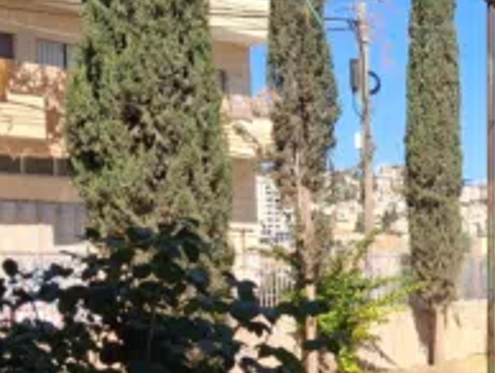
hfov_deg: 21.0
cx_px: 528
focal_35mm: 89
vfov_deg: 16.1
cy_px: 411
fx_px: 1274
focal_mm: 4
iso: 20
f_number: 1.8
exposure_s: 1/564
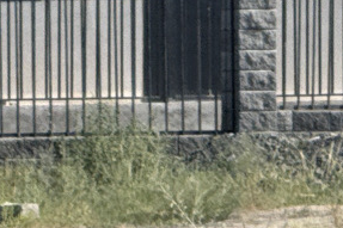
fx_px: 8284
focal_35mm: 870
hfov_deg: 2.4
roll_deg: +0.6
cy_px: 550
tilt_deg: -2.7
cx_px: -549
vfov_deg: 1.6
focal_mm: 15.66
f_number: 2.8
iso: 50
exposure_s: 1/860
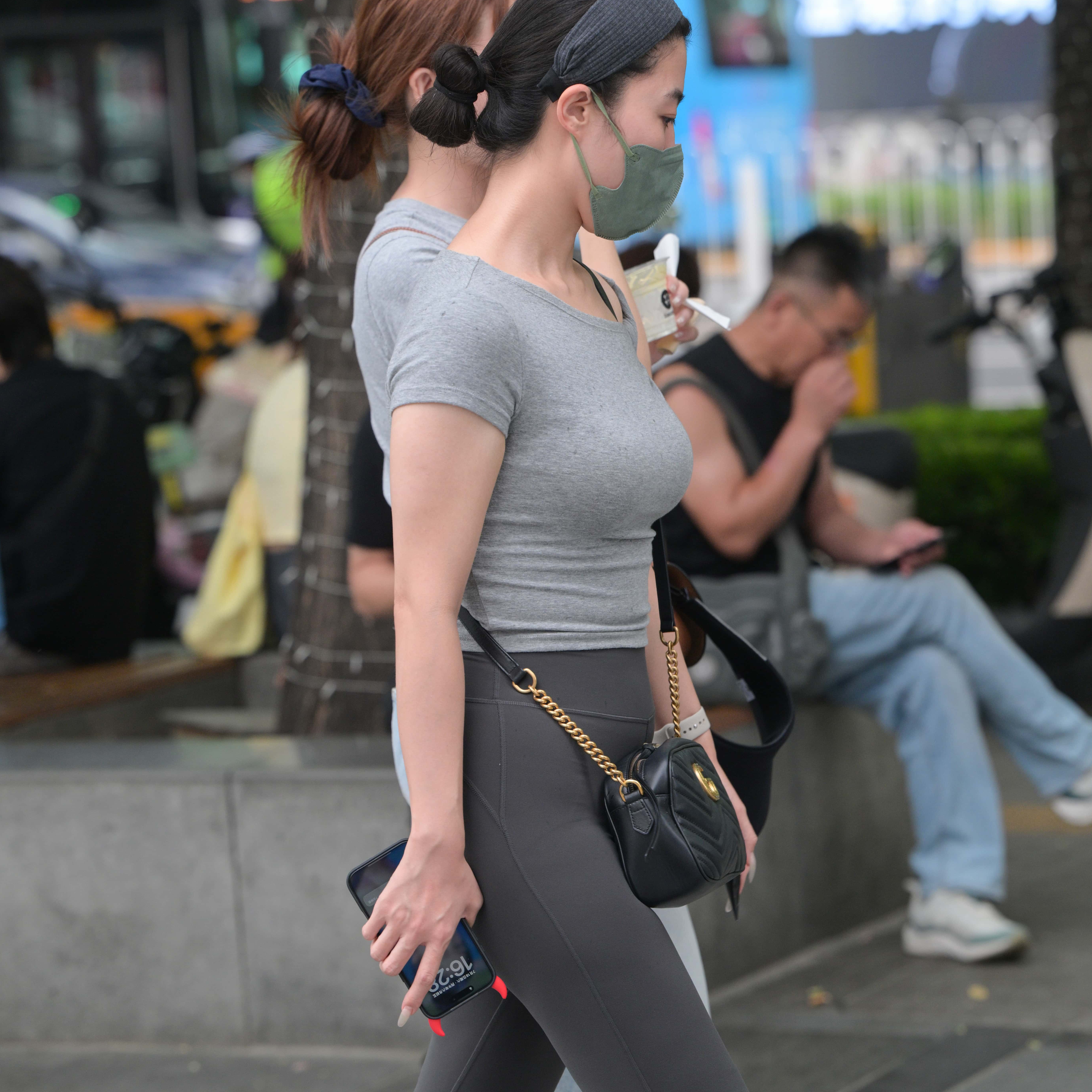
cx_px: 546
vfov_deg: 11.9
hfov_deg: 11.9
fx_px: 5246
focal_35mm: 147
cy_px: 481
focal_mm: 115
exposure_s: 1/640
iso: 640
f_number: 4
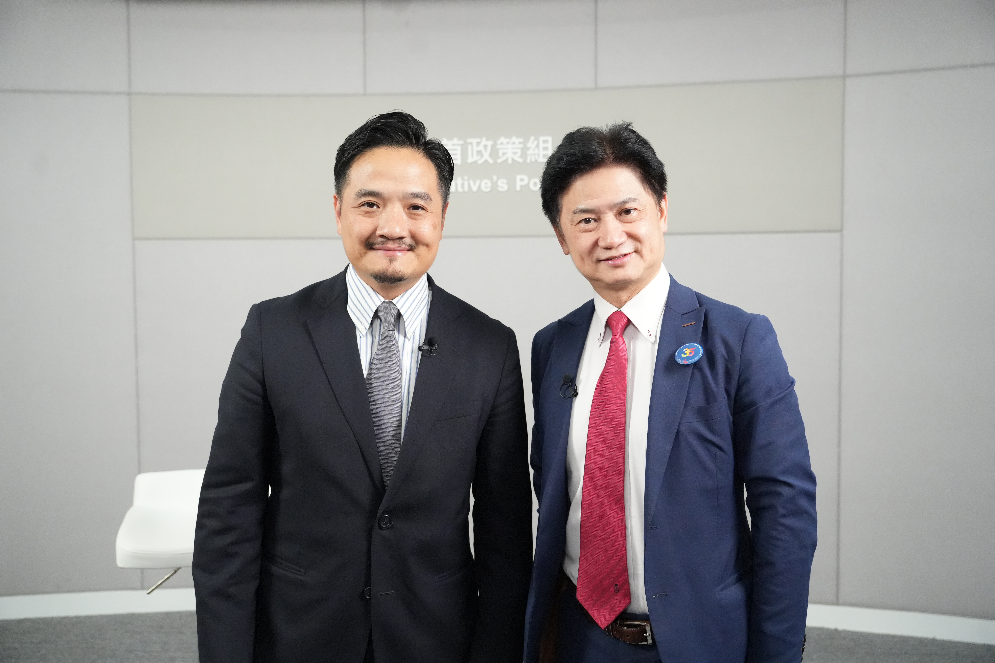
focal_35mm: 33
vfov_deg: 40.0
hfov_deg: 57.2
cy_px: 332
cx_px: 498
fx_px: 912
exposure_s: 1/800
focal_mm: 33
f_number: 4
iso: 10000
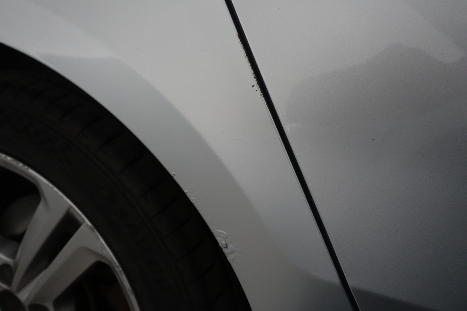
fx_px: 311
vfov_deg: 53.1
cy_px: 156
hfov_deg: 73.7
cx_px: 234
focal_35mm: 24
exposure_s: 1/250
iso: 1000
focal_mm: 8.8
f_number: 2.5
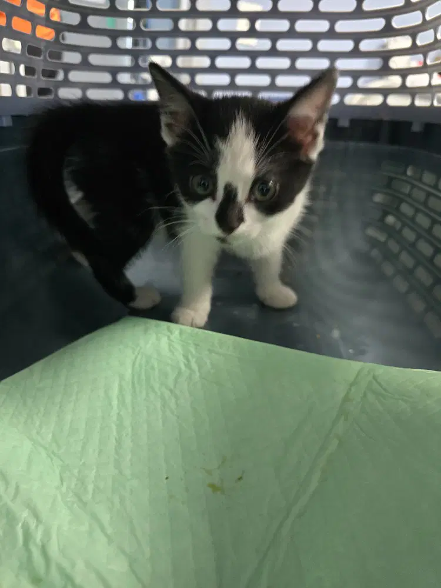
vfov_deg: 73.9
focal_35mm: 23
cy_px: 294
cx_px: 220
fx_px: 391
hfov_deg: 58.9
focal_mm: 6.3
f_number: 1.7
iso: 1000
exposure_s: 1/60
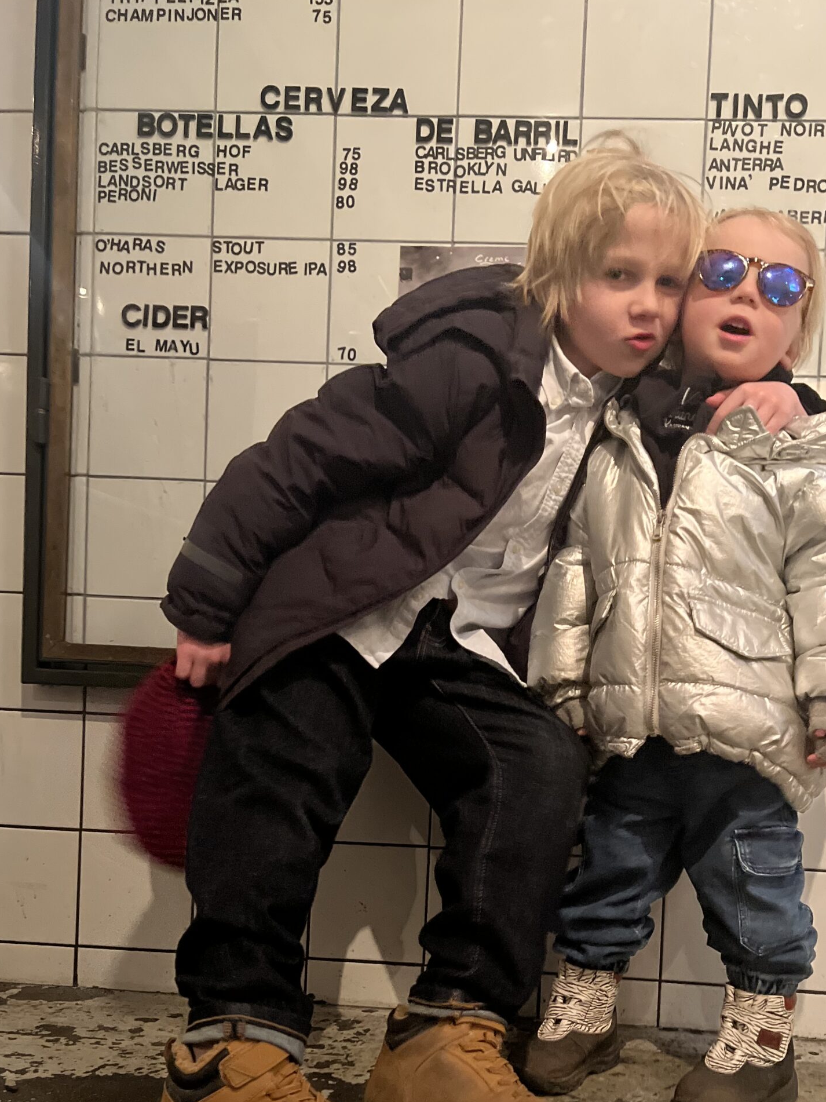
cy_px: 709
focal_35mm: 35
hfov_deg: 40.4
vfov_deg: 51.9
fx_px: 1114
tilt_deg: -1.8
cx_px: 522
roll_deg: -2.3
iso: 800
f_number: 1.5
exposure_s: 1/25
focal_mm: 5.7
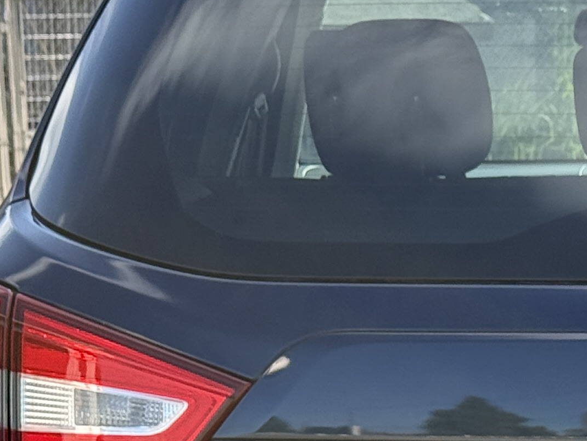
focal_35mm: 181
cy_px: 451
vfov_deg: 8.2
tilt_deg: -7.5
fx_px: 3070
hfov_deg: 10.8
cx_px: 676
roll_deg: +1.6
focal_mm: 6.76
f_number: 1.78
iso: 80
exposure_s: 1/1456
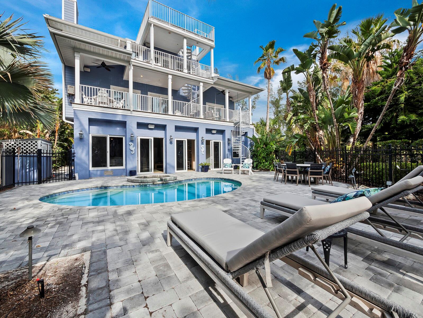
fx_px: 171
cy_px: 159
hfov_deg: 102.1
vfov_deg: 85.7
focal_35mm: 14
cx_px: 212
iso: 400
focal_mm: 7
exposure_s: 1/160
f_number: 10
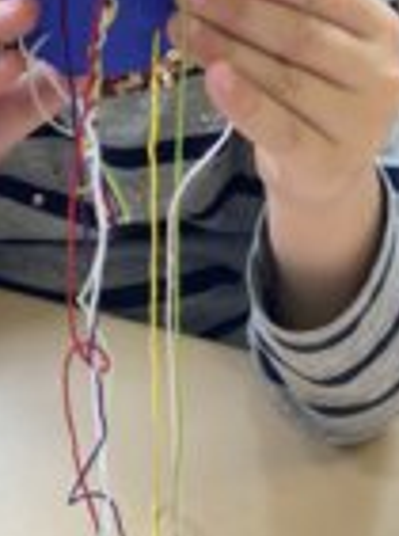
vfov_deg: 24.4
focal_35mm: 74
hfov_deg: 19.8
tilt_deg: -30.8
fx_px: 1142
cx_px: 198
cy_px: -72
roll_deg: -3.6
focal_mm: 4.25
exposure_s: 1/100
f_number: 1.8
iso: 100
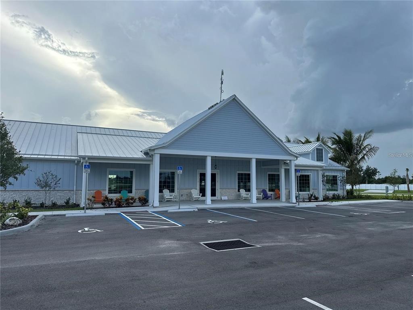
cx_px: 206
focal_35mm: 24
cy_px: 155
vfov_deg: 56.8
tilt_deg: +6.2
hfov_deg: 71.6
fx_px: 286
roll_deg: -0.7
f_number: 1.78
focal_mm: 6.86
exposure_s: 1/2469
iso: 80
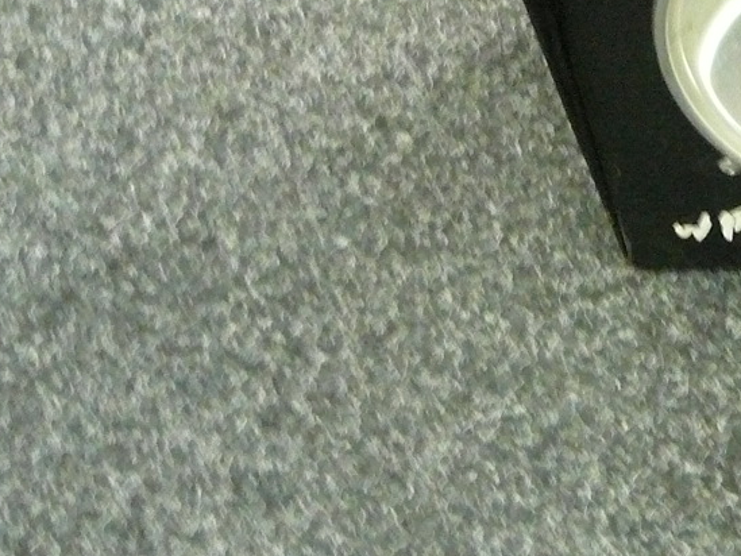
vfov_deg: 14.2
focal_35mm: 102
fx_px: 2184
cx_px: 908
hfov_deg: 18.2
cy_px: -74
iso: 400
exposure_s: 1/15
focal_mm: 5.2
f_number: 2.8
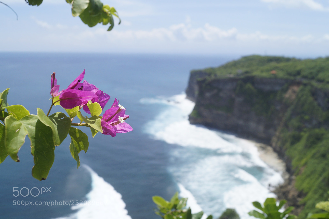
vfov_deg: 39.9
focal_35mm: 33
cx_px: 164
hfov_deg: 57.2
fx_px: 301
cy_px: 110
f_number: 8
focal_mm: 22
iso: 200
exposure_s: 1/640
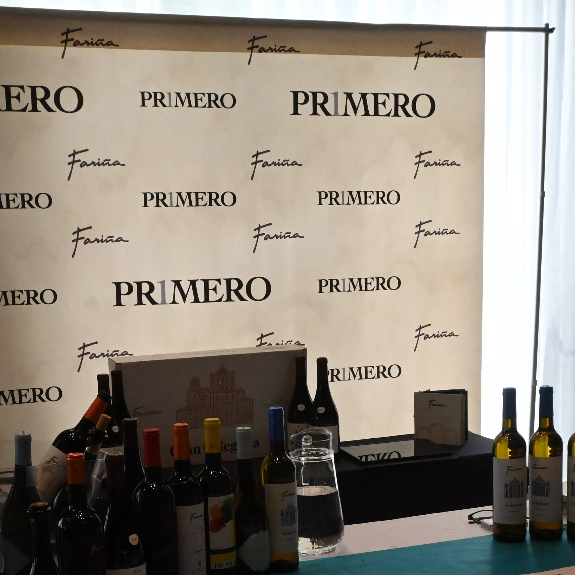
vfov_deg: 26.5
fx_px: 1203
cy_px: 439
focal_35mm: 64
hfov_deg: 26.9
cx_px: 309
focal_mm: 20
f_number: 11
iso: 3200
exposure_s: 1/500
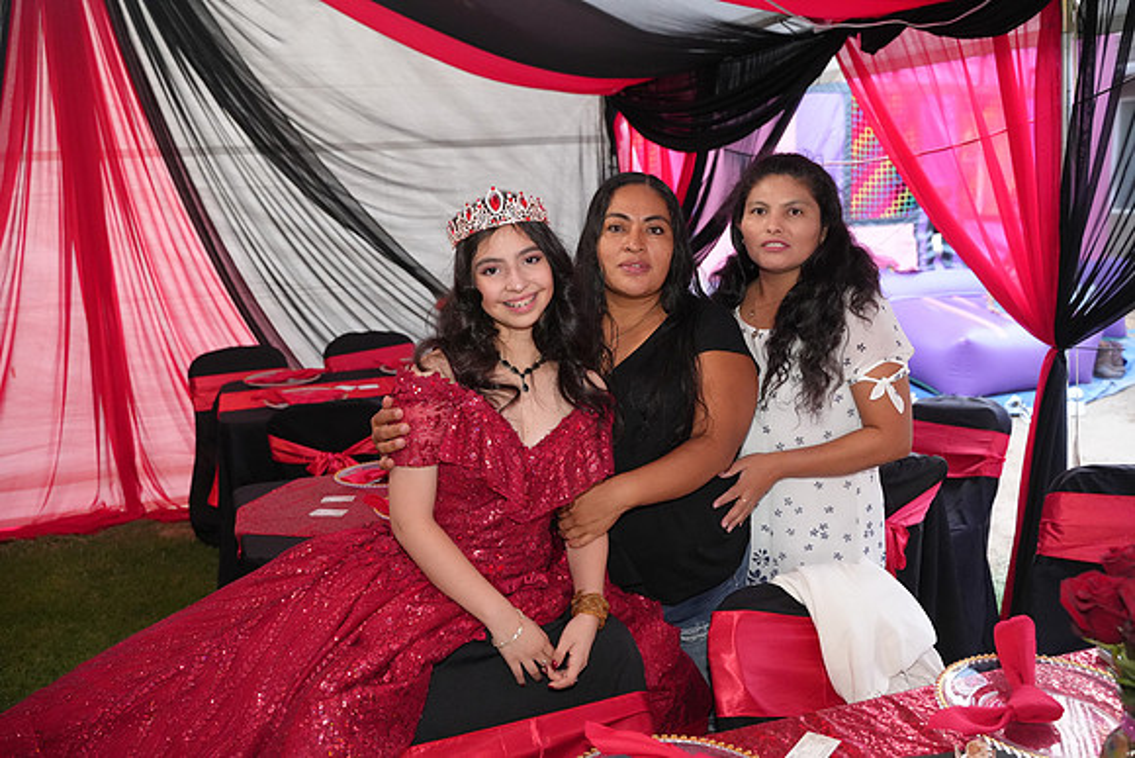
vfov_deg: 43.6
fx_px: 946
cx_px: 568
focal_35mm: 30
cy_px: 379
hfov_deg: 61.9
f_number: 4
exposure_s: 1/160
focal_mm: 30
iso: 6400
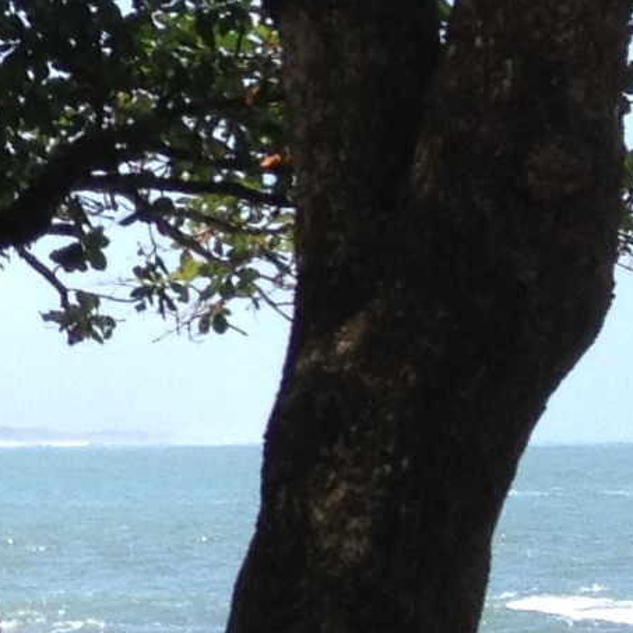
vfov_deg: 7.8
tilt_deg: -1.9
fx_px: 4614
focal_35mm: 223
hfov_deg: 6.8
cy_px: 344
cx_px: -1462
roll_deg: +0.4
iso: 50
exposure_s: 1/935
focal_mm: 4.28
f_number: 2.4
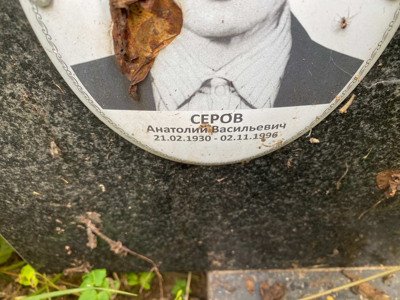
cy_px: 150
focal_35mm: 25
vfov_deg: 54.9
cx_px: 200
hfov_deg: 69.4
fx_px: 289
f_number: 1.8
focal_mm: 4.25
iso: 64
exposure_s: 1/121
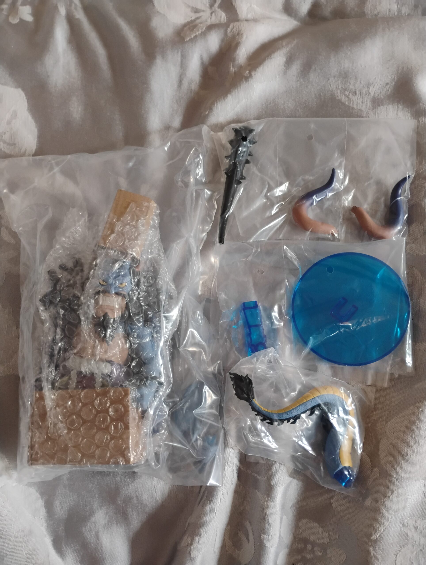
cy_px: 282
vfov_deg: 63.4
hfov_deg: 49.9
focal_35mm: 28
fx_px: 458
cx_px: 213
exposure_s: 1/40
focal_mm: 4.26
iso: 1278
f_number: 1.8
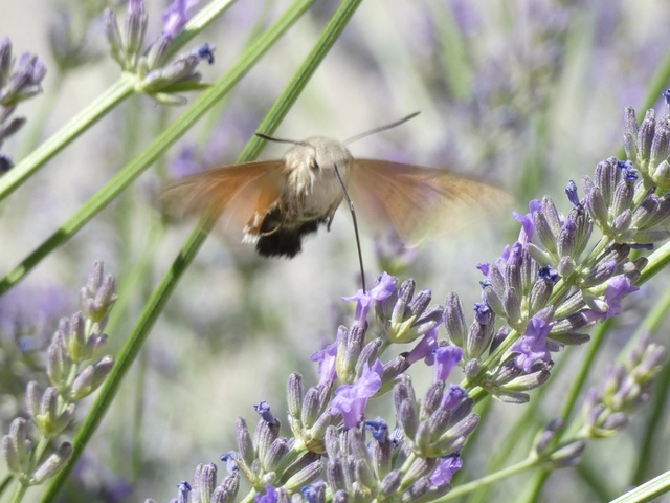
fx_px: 4432
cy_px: 252
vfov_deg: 6.5
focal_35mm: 229
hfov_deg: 8.6
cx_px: 335
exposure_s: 1/160
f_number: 5.5
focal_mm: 41.1
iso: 80
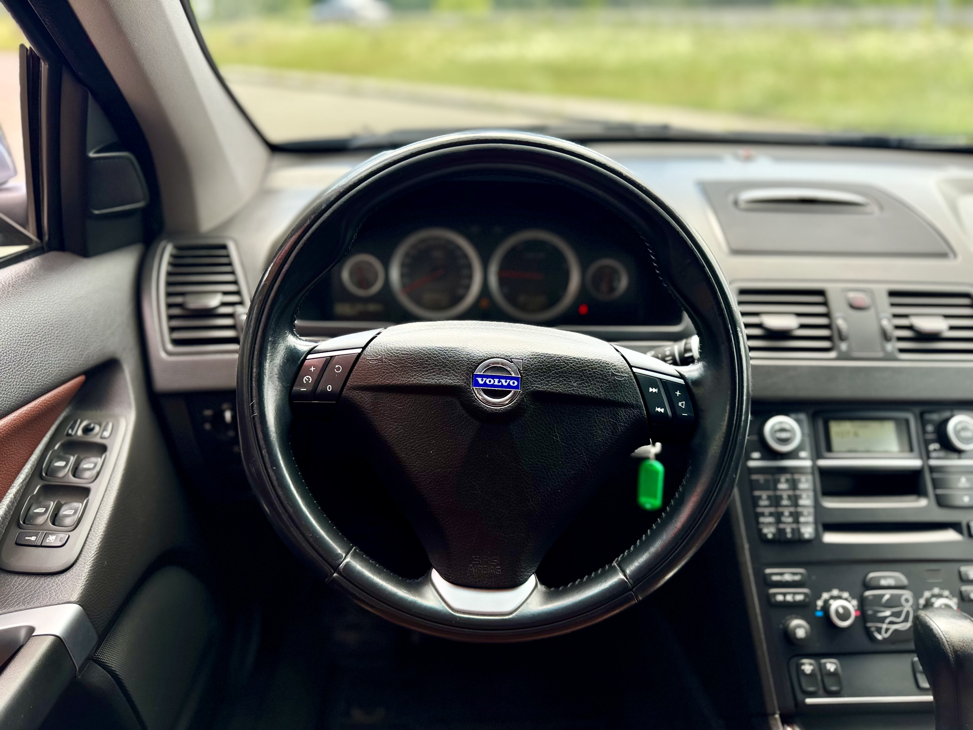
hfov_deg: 71.6
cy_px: 365
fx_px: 675
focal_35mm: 24
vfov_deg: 56.8
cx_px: 486
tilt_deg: -26.5
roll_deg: +0.1
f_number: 1.78
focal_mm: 6.76
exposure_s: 1/366
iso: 80
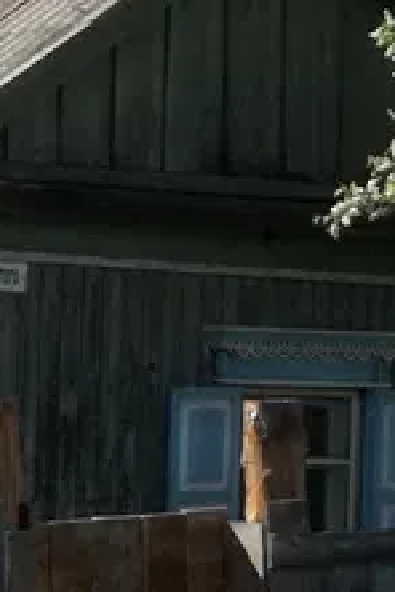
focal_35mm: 174
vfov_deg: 11.8
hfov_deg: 7.8
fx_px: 2864
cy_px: 336
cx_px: -136
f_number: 2
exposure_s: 1/1264
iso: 50
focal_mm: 3.79
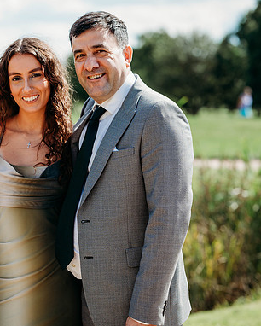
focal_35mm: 121
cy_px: 162
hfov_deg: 12.7
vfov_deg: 15.9
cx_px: 49
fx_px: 1167
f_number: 3.2
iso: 100
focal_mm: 85
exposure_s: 1/640
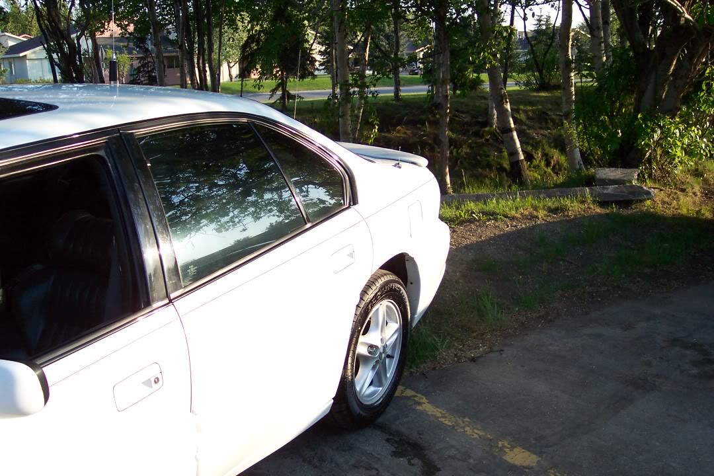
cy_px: 238
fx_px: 754
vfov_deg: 35.1
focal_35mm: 38
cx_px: 357
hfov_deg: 50.7
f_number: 2.8
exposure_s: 1/500
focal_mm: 8
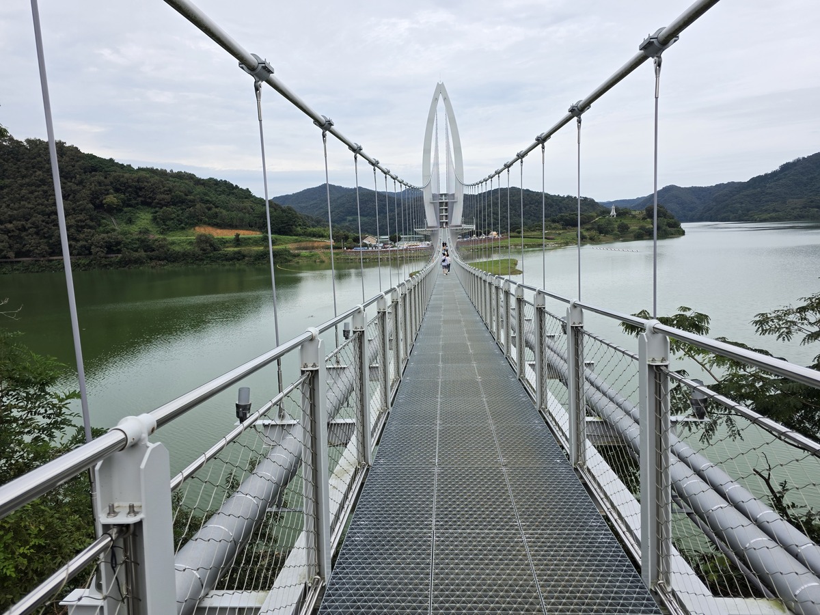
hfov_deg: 73.9
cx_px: 410
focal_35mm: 23
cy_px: 308
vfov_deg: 58.9
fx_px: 545
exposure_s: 1/3972
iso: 80
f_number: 1.7
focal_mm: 6.3
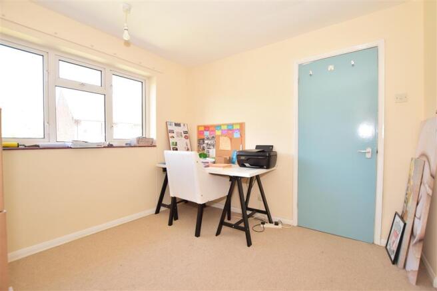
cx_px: 218
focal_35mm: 15
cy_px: 146
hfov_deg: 100.4
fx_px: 182
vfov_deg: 77.3
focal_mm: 10
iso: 500
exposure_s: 1/60
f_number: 8
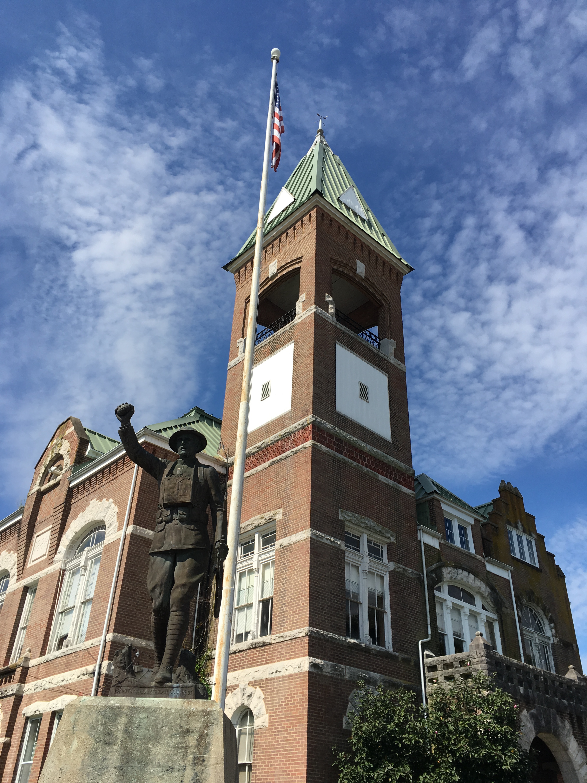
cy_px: 392
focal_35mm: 29
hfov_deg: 48.2
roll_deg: -2.0
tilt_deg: +32.5
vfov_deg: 61.7
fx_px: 656
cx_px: 294
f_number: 2.2
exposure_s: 1/1923
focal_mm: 4.15
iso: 25
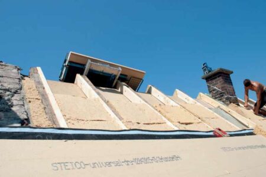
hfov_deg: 67.4
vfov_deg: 47.9
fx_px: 199
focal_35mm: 27
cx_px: 133
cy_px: 88
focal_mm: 18
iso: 100
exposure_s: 1/250
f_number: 8
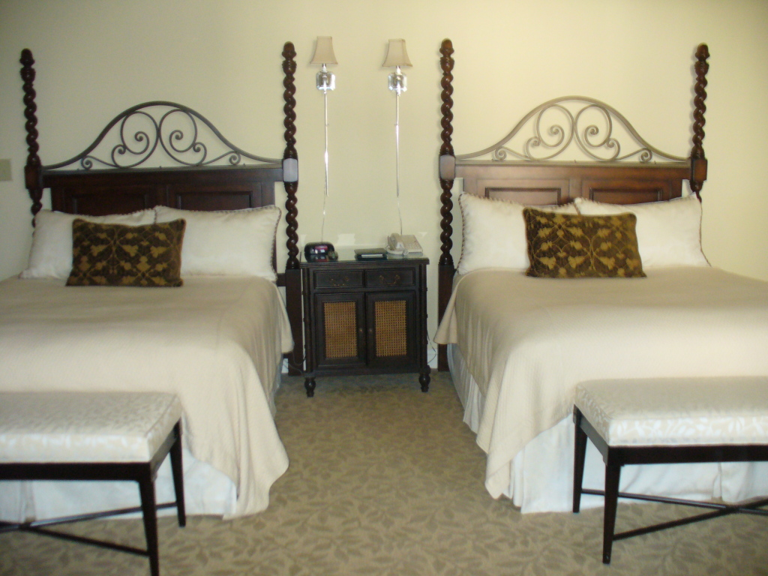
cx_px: 384
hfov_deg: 50.1
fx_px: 821
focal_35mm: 37
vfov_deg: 38.7
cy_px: 288
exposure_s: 1/30
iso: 200
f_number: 2.8
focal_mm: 6.1
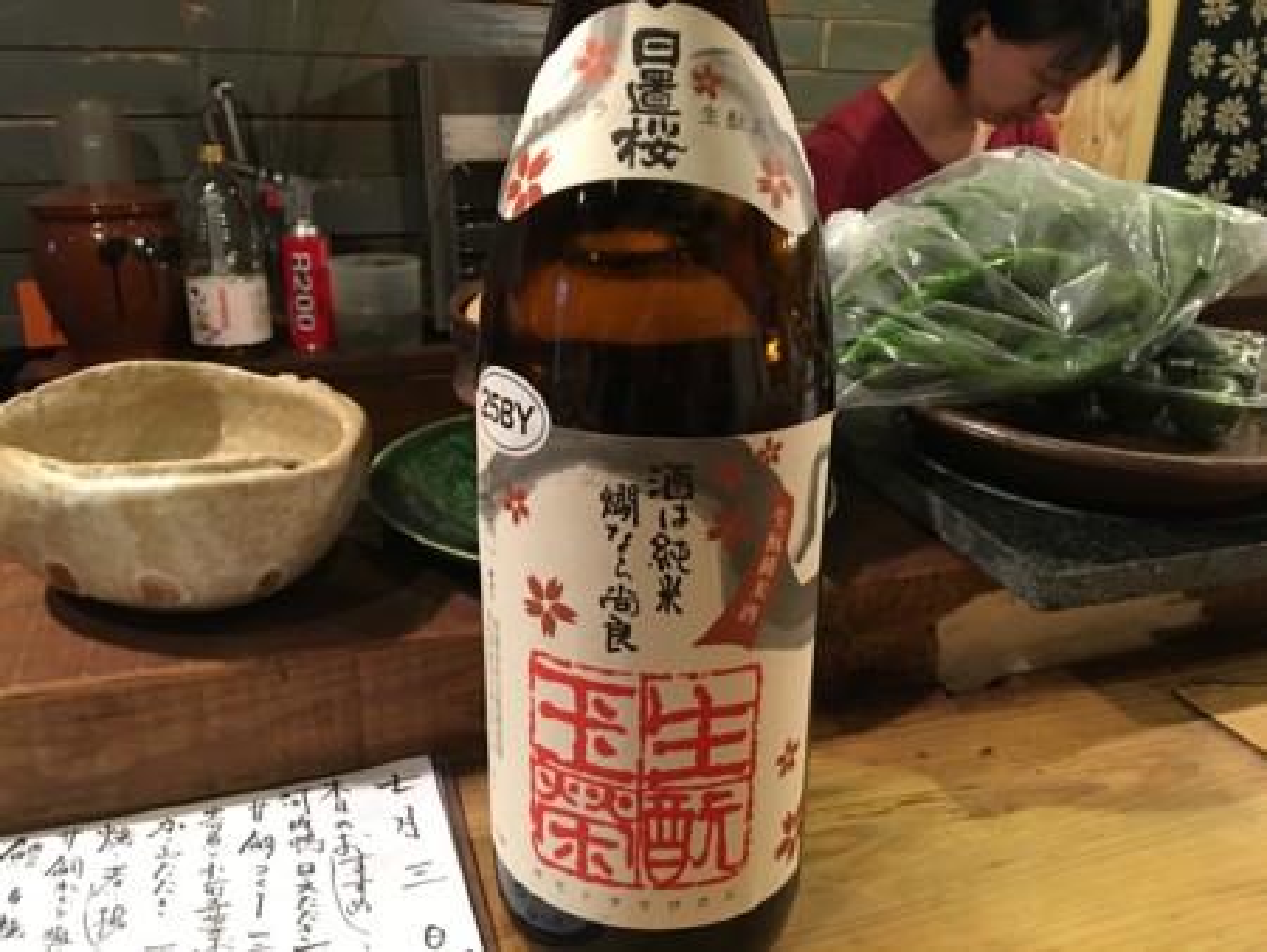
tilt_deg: -17.8
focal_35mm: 29
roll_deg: -1.0
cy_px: 476
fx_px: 1062
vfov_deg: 48.3
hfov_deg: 61.6
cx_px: 634
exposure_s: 1/4
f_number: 2.2
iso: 50
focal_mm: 4.15
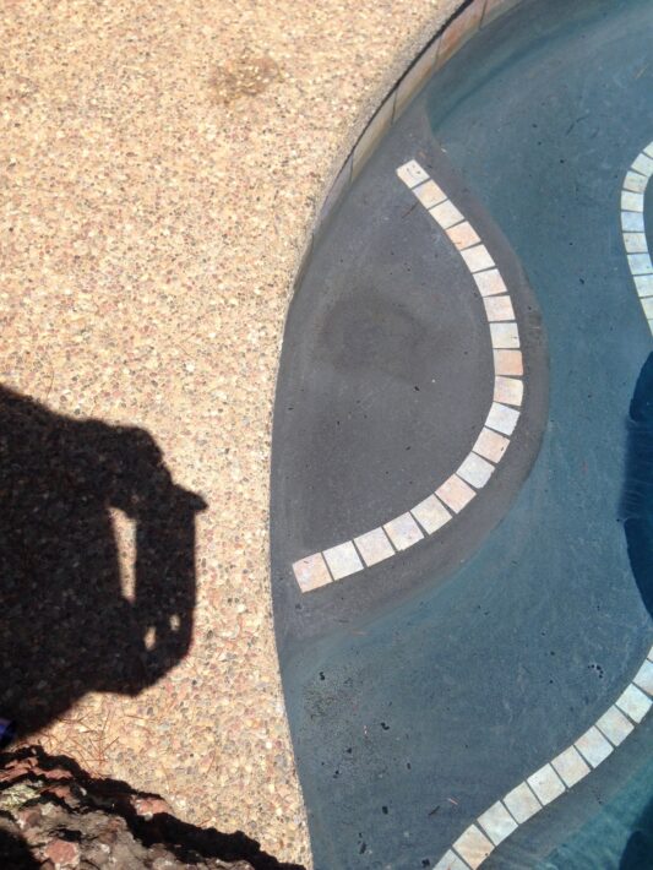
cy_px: 435
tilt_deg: -63.5
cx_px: 326
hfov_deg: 43.0
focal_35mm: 33
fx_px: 830
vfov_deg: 55.3
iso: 50
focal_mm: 4.12
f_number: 2.4
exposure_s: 1/1642
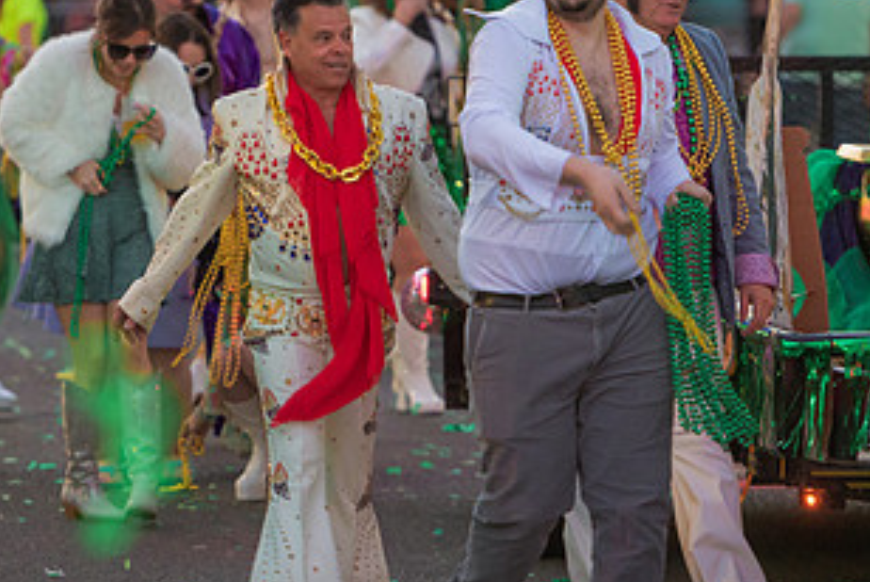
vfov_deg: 4.6
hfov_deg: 6.8
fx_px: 7281
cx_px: 251
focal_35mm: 301
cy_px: 216
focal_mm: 160
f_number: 2.8
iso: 3600
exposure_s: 1/250
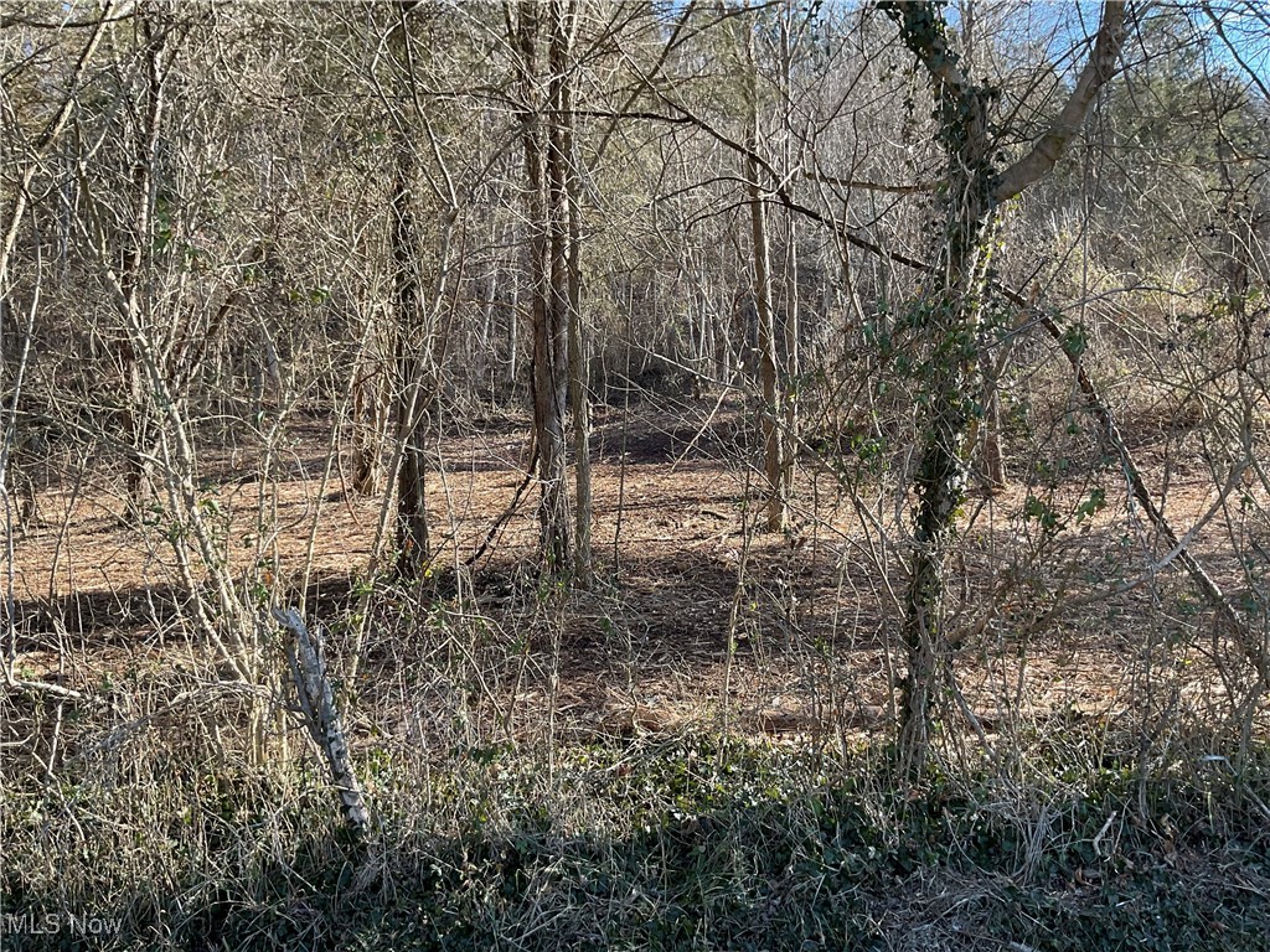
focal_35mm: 29
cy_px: 476
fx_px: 1064
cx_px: 635
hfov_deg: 61.7
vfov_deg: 48.2
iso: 16
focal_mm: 3
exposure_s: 1/215
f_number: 1.8
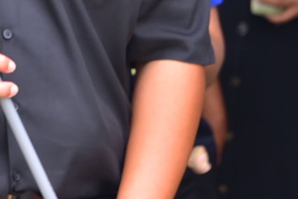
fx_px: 4181
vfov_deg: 2.7
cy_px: -140
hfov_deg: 4.1
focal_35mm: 505
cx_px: 0
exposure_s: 1/125
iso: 400
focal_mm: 125
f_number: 5.6
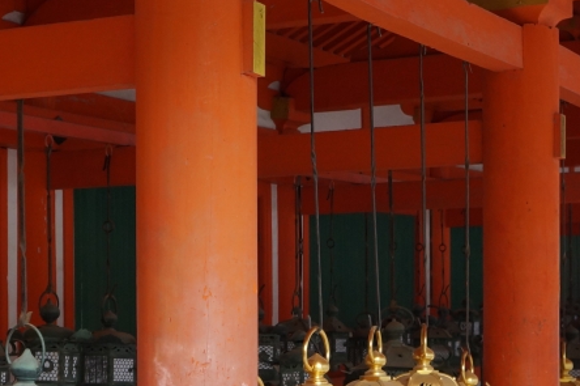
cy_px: 322
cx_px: 253
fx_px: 1466
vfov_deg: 14.9
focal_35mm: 91
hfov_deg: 22.4
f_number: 4
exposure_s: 1/60
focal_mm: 27
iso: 640
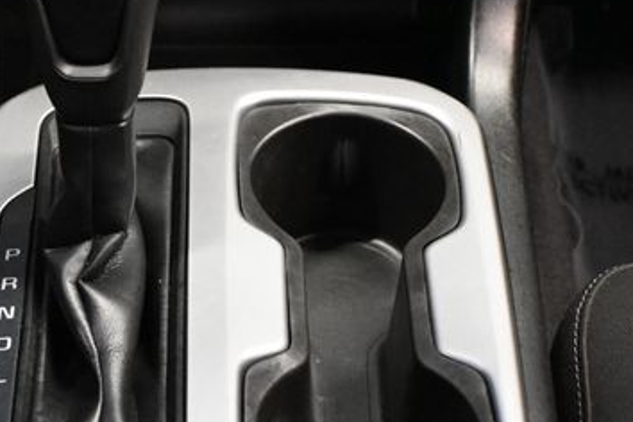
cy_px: 186
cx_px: 224
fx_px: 1811
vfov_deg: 13.3
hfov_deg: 19.8
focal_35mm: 103
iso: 7200
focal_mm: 38
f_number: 5.6
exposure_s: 1/60
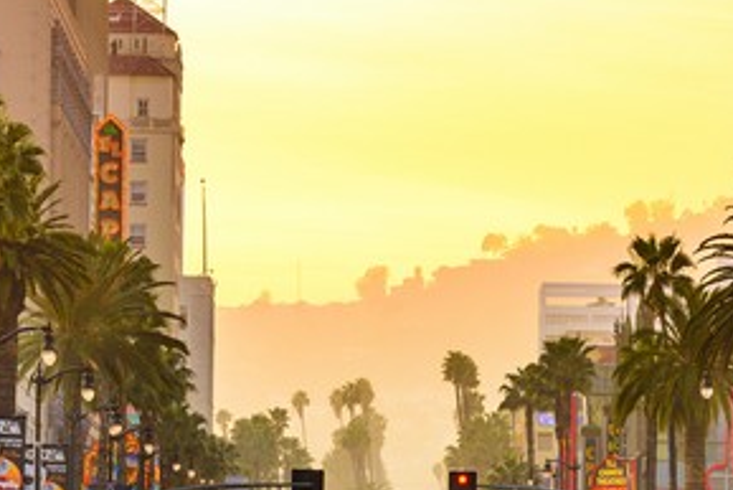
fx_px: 6396
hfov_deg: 6.6
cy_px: 438
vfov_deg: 4.4
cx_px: 391
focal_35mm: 314
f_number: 6.3
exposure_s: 1/400
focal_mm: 165
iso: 560
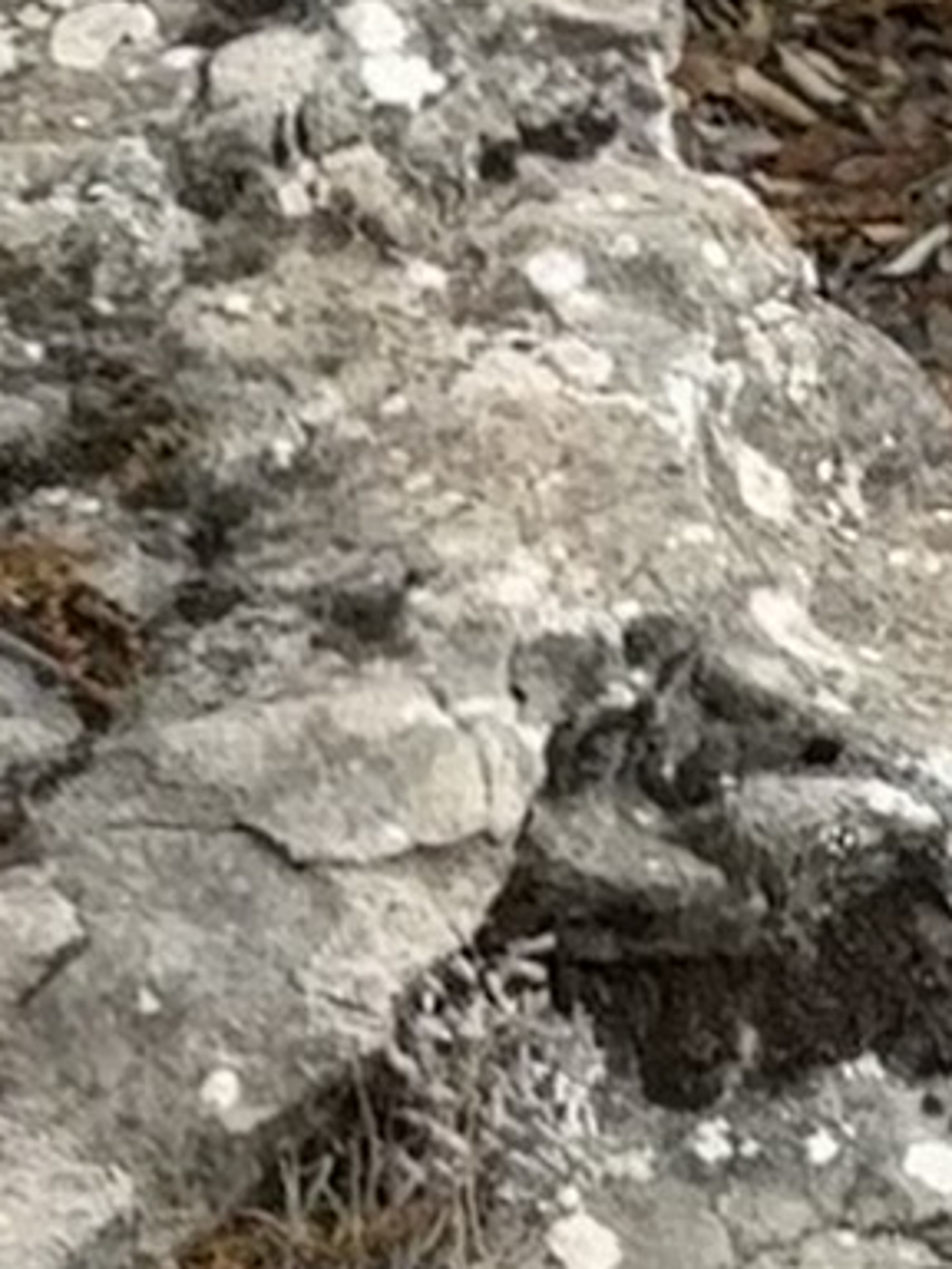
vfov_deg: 11.2
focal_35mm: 160
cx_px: -1018
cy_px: 2568
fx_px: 5867
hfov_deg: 8.7
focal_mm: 2.69
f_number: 1.9
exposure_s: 1/440
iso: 25
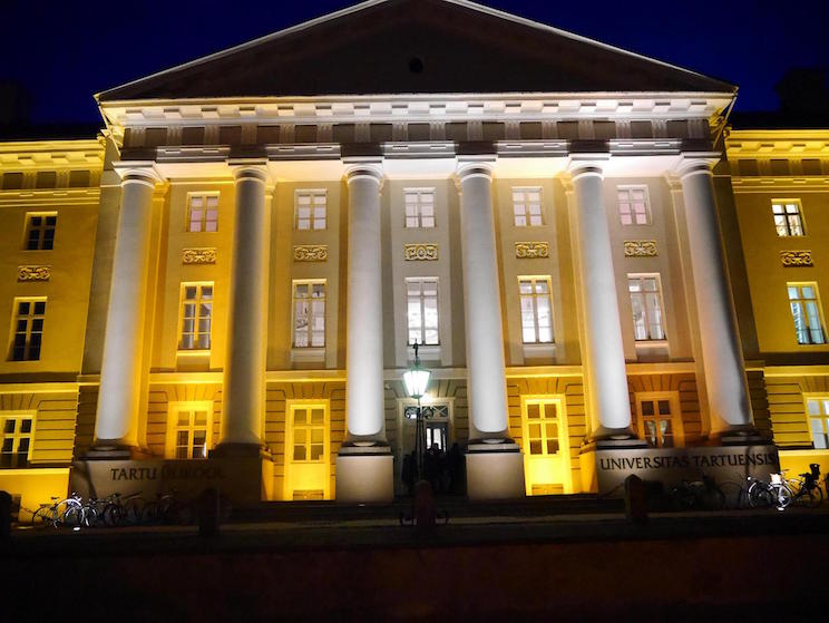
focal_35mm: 28
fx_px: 671
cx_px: 414
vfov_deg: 49.8
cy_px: 312
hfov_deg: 63.4
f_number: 3.5
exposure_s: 1/50
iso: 3200
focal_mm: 14
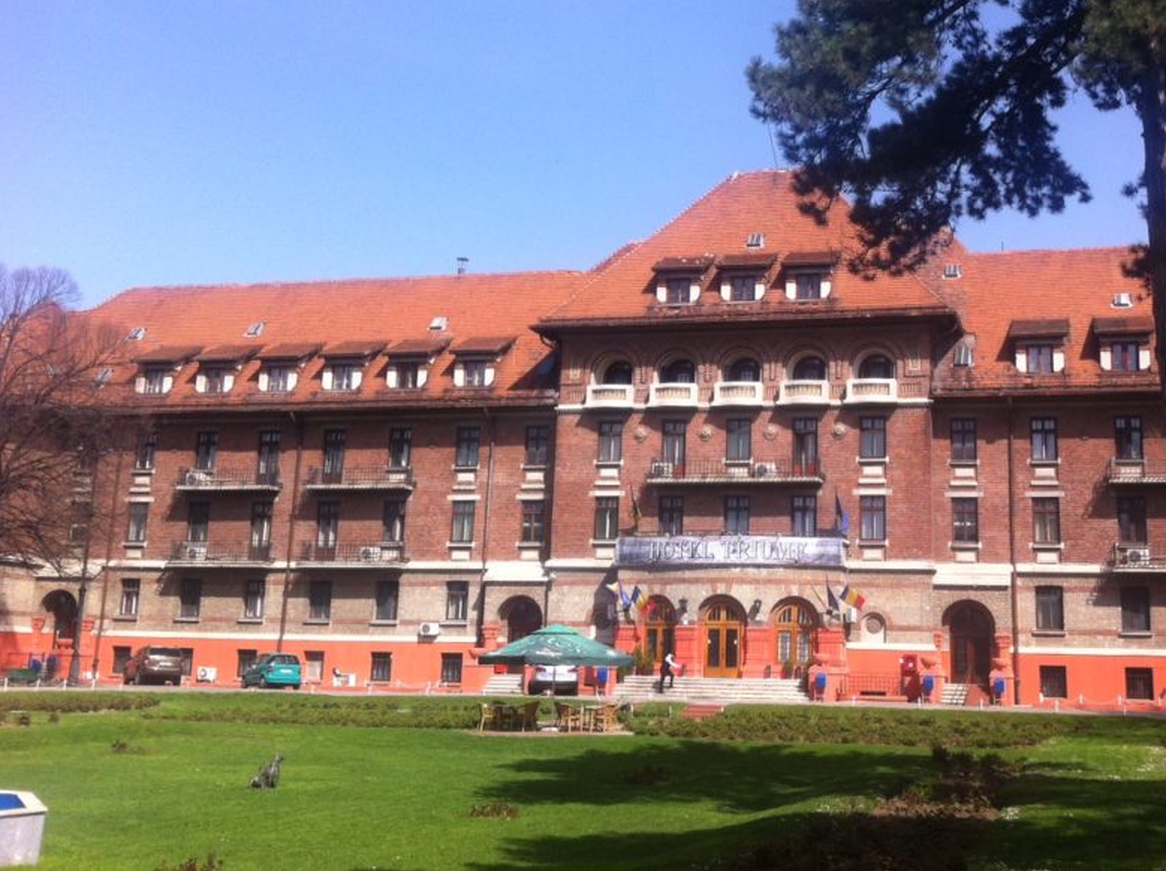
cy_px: 302
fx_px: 1547
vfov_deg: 31.2
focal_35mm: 46
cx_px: 738
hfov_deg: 41.0
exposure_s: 1/1040
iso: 80
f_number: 2.8
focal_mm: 3.85
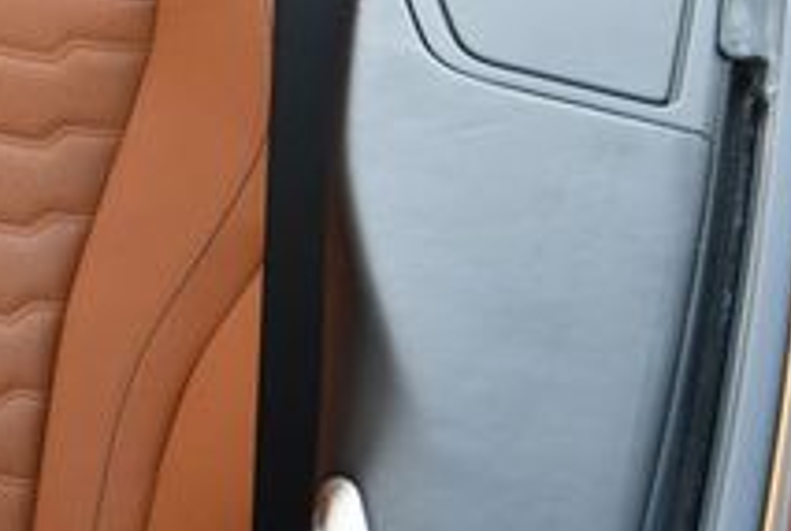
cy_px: 197
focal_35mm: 108
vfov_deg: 12.7
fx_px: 2378
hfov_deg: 17.1
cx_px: -379
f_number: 4
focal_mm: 18
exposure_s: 1/250
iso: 400
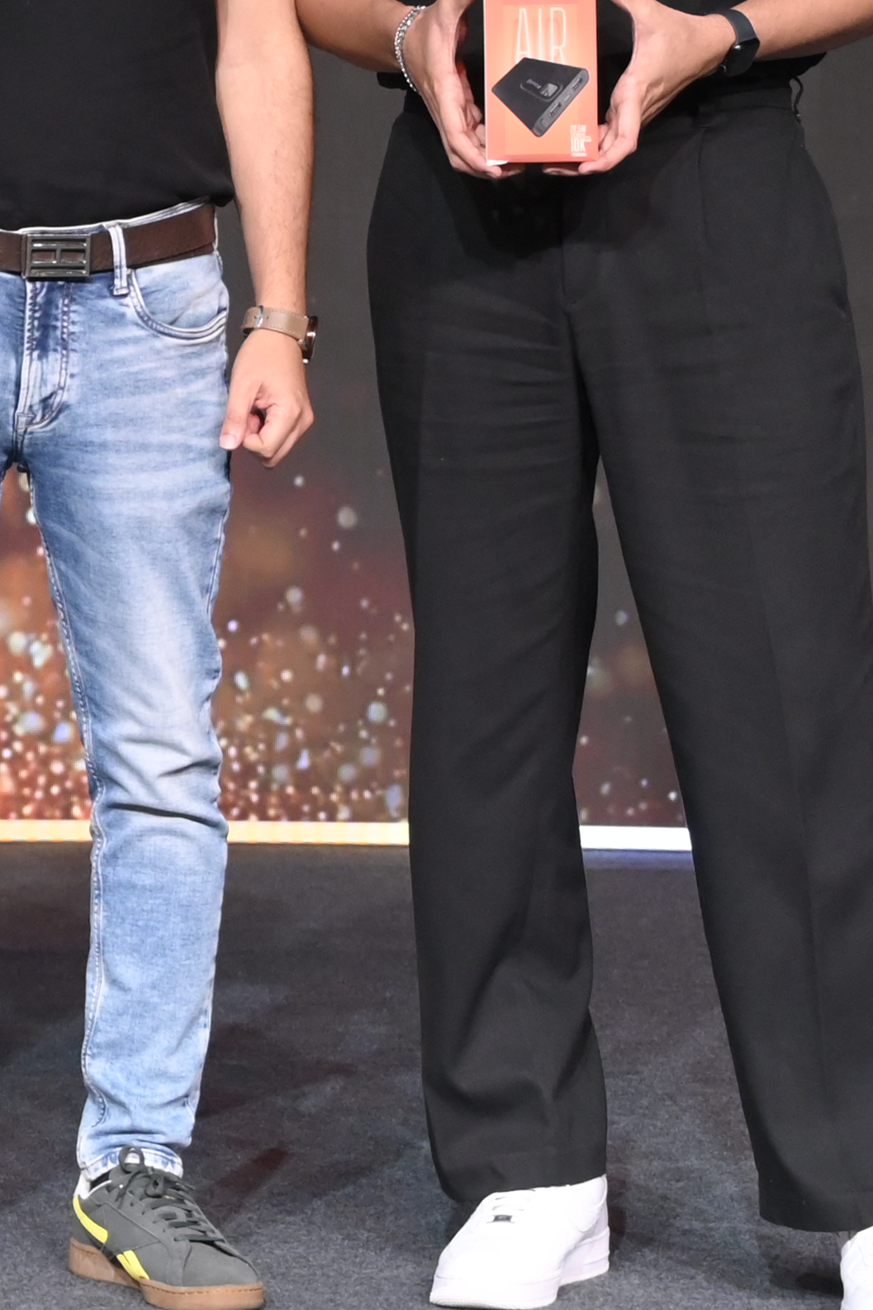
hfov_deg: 8.2
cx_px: -439
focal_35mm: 164
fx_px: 5964
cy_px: 151
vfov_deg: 12.4
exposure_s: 1/160
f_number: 4
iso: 2000
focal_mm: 43
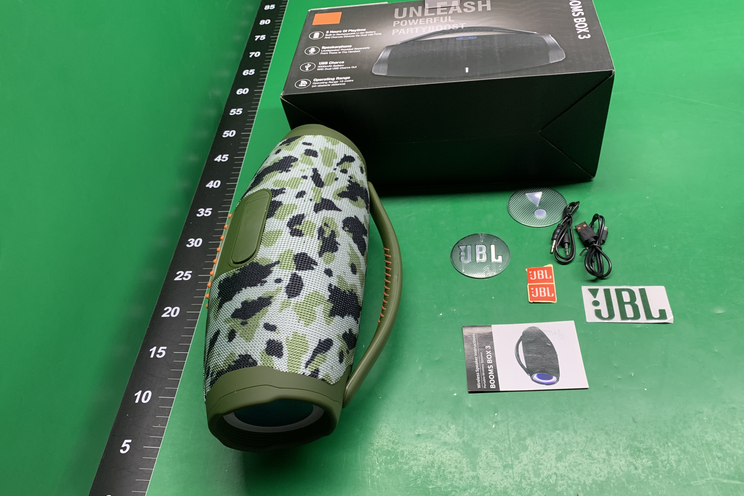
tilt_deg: -48.8
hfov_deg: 65.5
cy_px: 271
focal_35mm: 28
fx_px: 579
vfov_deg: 46.3
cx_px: 373
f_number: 1.8
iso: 100
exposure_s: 1/77
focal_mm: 4.25
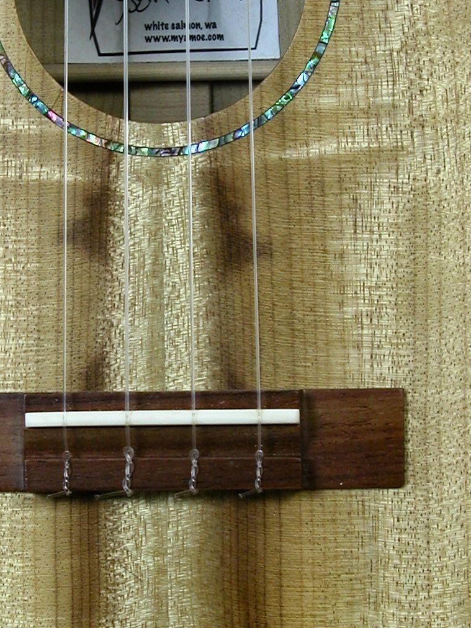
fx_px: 3719
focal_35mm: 205
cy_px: 247
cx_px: 168
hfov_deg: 7.2
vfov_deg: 9.6
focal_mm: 21
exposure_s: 1/26.6
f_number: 6.2
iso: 100
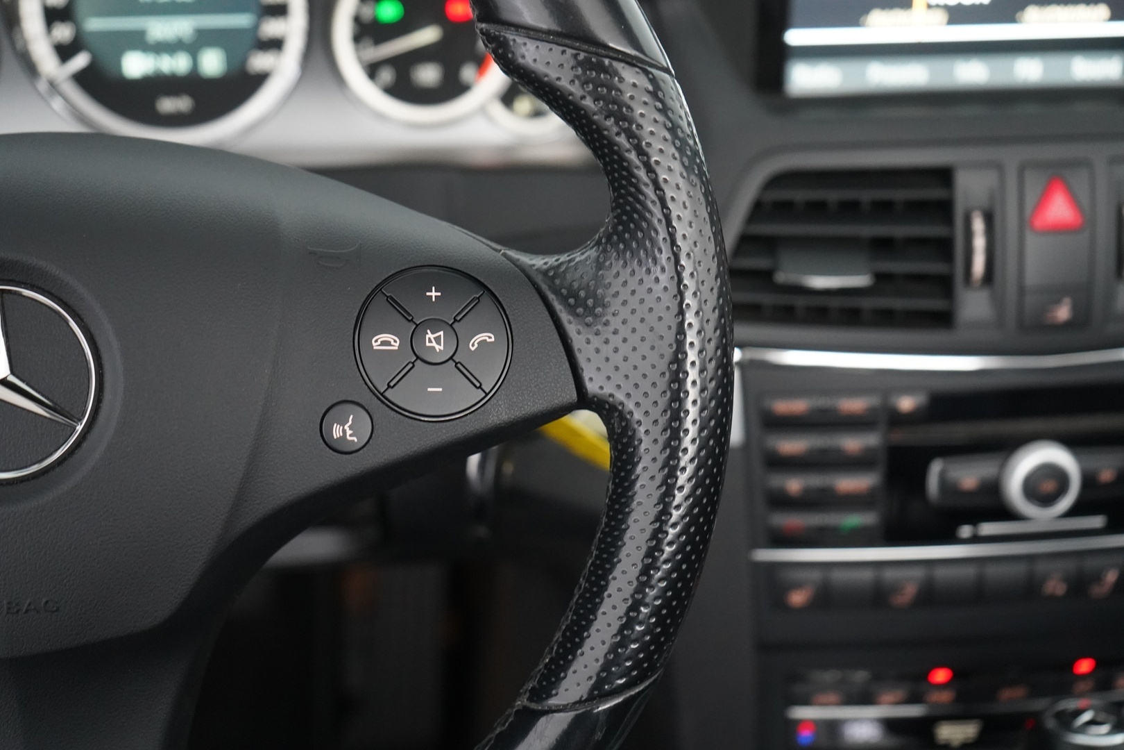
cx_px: 562
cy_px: 375
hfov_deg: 39.6
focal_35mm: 50
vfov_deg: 27.0
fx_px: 1561
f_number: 4.5
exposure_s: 1/40
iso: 6400
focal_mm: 50
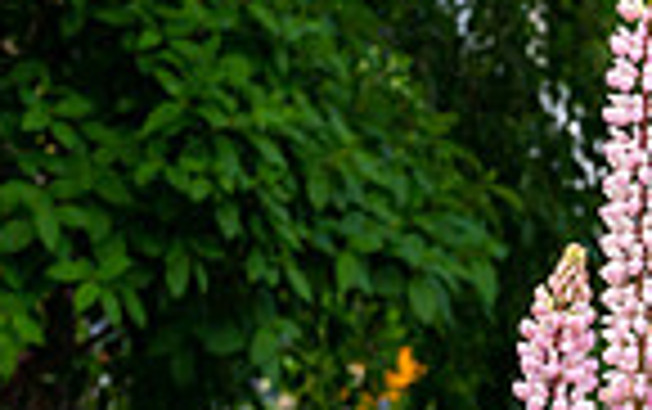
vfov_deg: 3.6
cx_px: 945
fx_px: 6582
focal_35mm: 370
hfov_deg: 5.6
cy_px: 564
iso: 220
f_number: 8
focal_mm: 70
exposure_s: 1/80
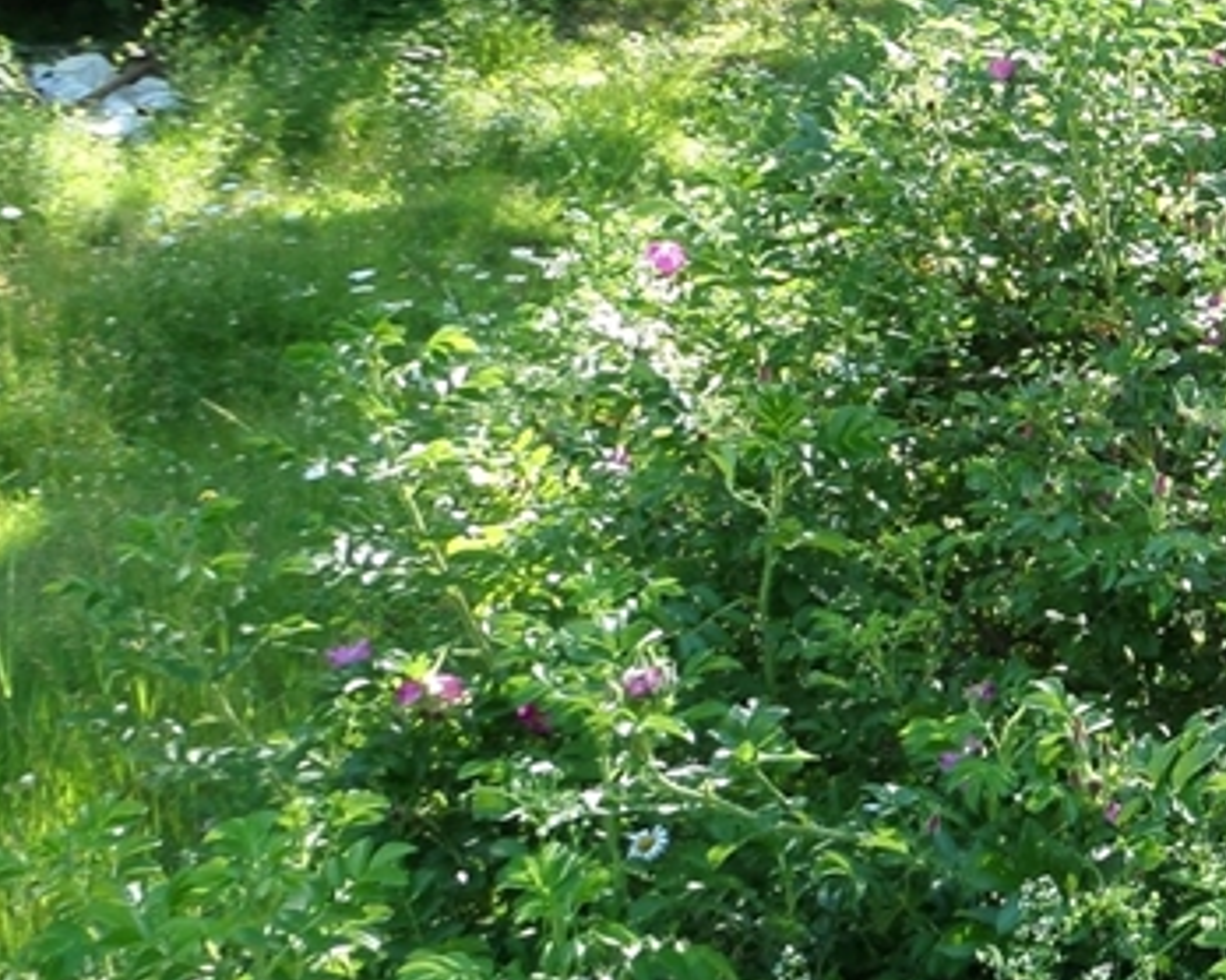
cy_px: 331
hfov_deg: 24.7
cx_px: 1497
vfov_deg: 22.1
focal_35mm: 69
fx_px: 2502
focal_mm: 4
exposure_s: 1/90
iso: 100
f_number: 3.2
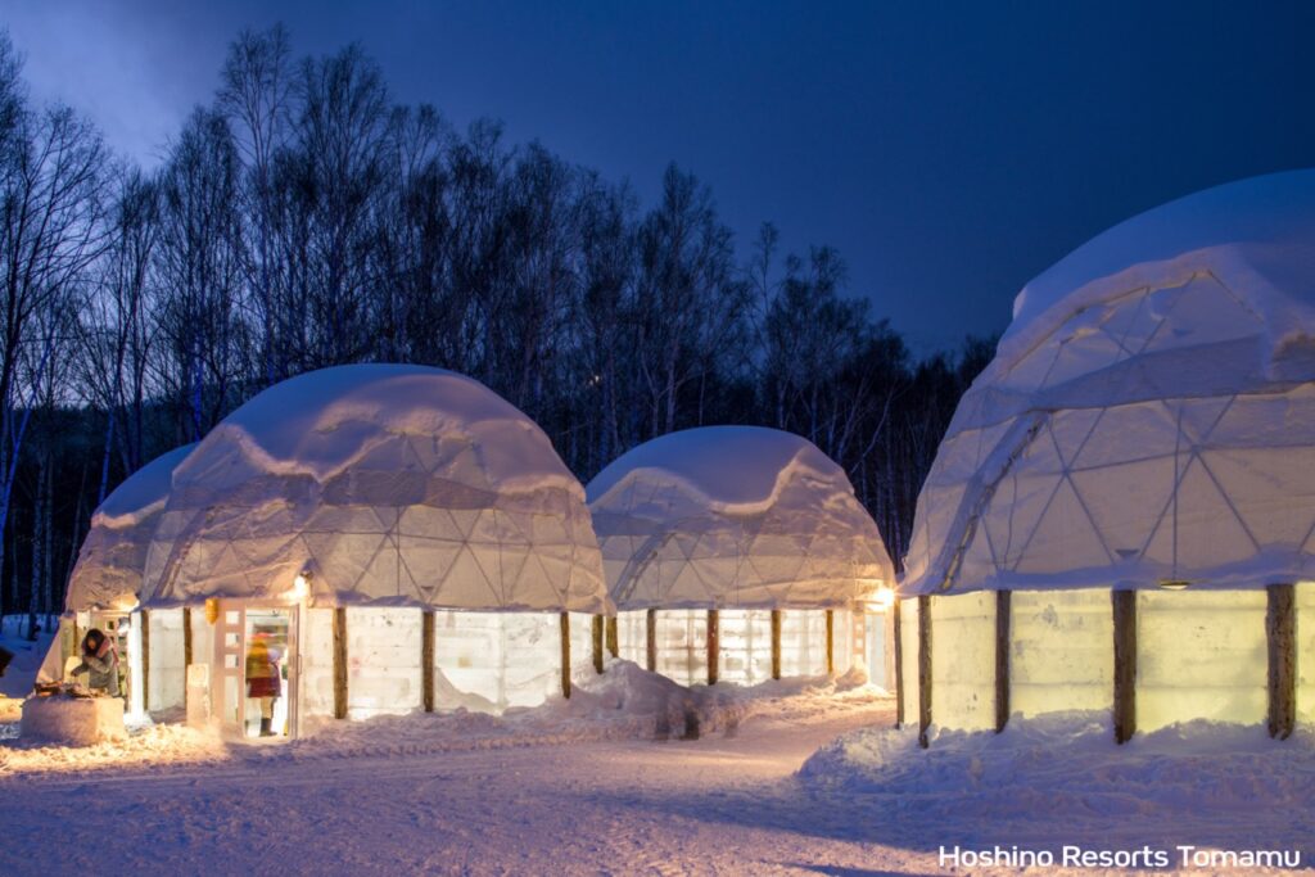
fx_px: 1644
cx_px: 658
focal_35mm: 45
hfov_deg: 43.6
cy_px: 438
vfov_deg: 29.9
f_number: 8
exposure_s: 1
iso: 400
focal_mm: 45
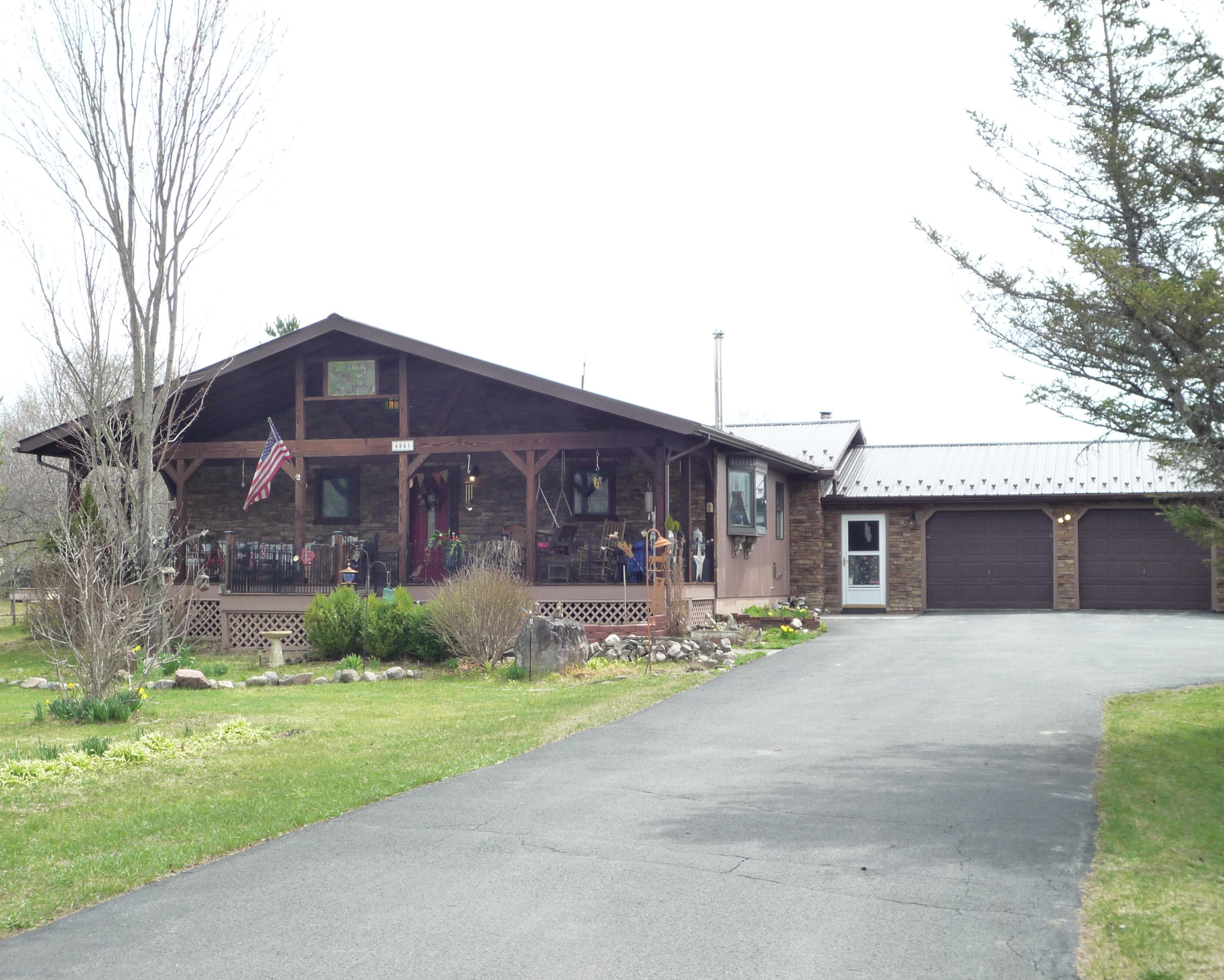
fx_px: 1666
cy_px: 491
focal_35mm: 46
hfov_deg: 40.3
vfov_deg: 32.7
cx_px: 577
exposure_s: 1/250
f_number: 4.3
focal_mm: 7.8
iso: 160
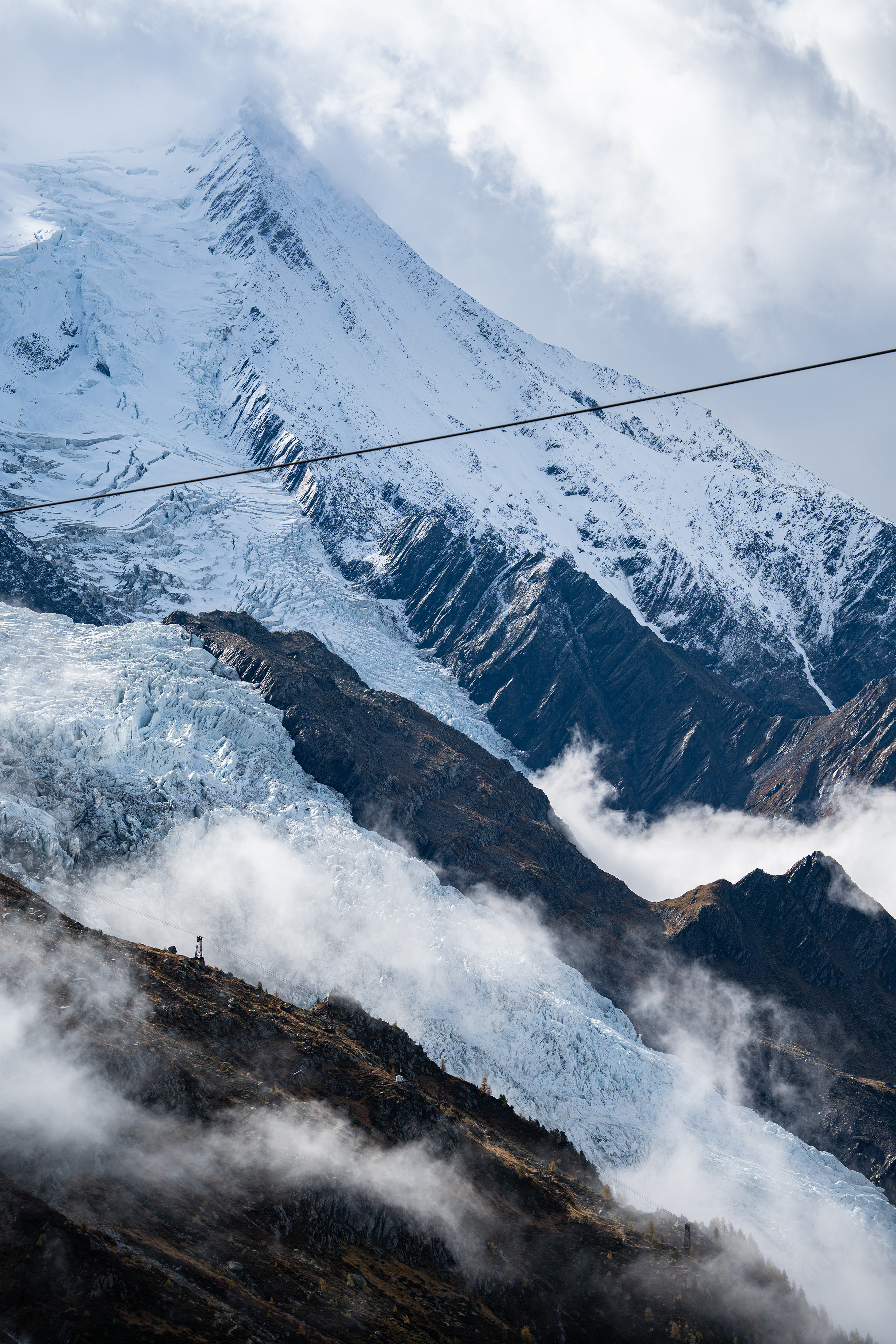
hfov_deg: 13.0
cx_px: 448
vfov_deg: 19.5
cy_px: 672
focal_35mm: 105
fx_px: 3919
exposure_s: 1/1600
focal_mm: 105
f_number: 4.5
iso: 160
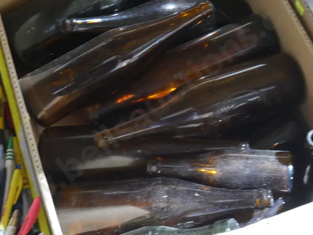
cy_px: 103
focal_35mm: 74
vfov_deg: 19.9
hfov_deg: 26.3
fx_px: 669
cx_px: 160
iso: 3200
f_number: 5.3
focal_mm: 26
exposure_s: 1/13
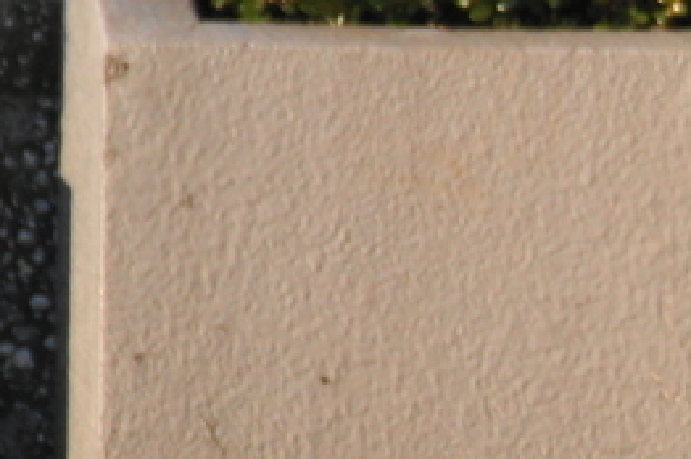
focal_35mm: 2063
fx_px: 39549
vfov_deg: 0.7
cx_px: 1561
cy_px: 492
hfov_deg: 1.0
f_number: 5.6
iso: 640
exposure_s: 1/2000
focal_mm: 300
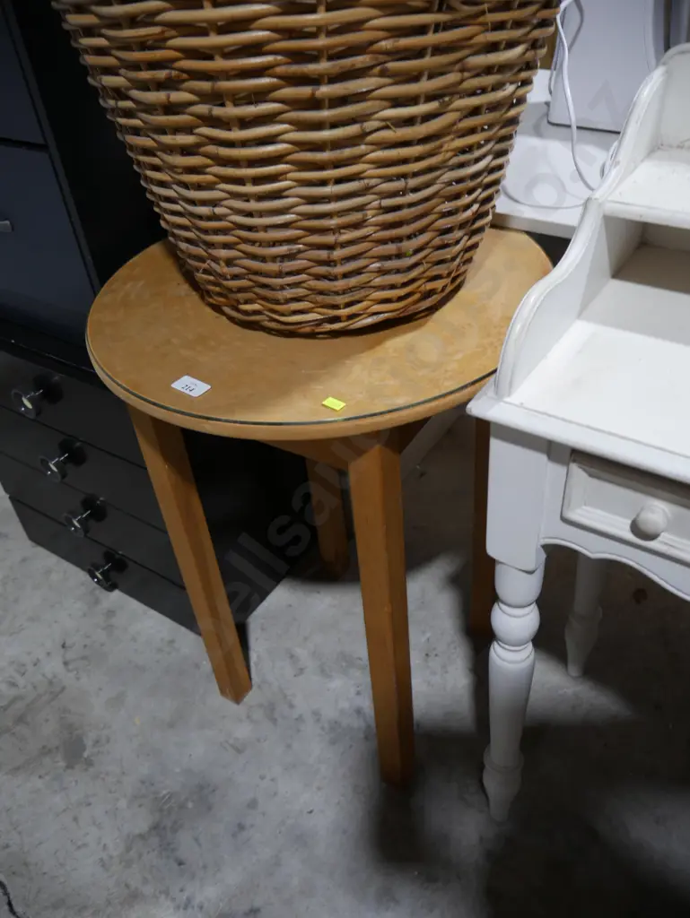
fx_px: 744
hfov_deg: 49.8
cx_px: 345
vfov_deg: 63.4
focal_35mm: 28
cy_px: 459
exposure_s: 1/80
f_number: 3.5
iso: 200
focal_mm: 14
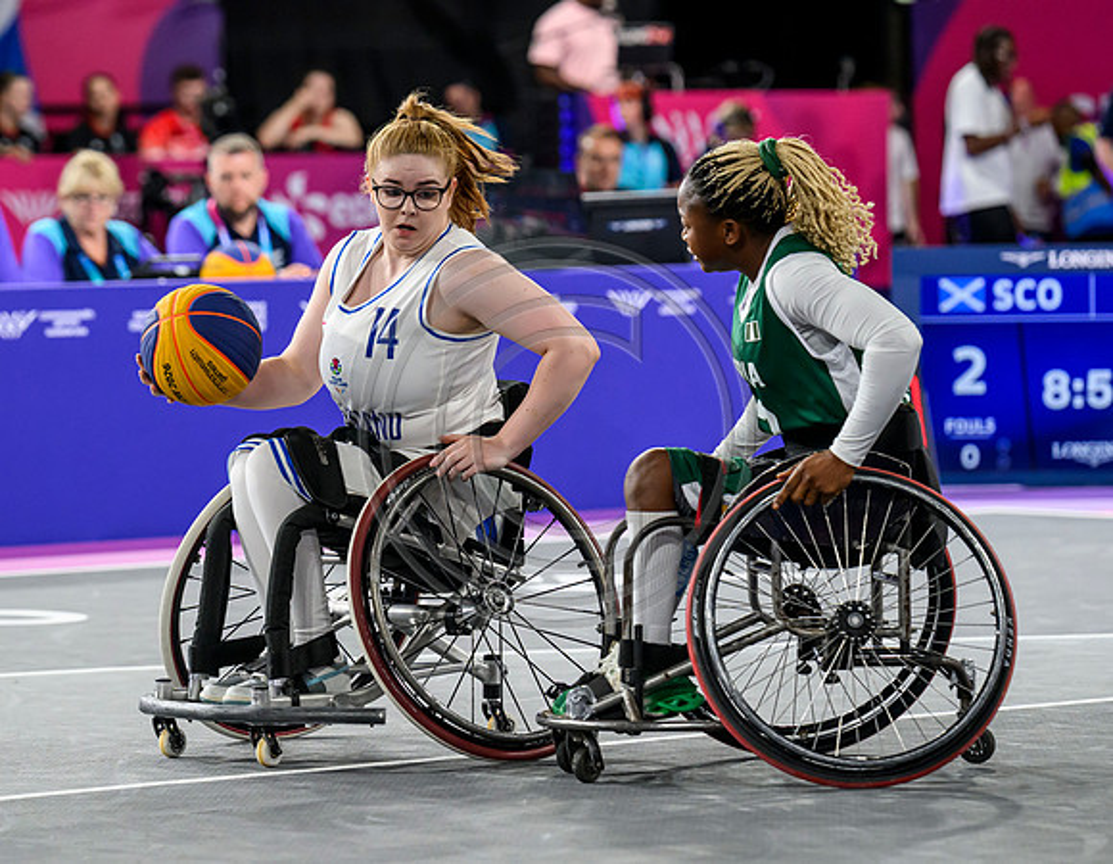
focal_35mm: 194
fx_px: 6325
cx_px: 475
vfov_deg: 7.8
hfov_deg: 10.1
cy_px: 477
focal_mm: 130
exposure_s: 1/1600
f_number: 3.2
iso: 2500
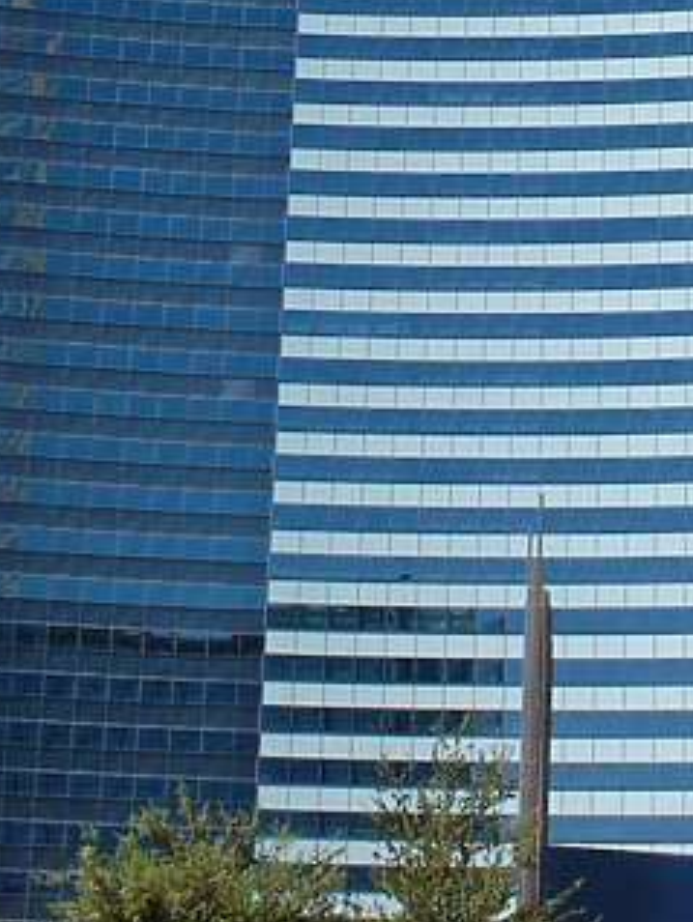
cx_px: 542
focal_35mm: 114
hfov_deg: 13.0
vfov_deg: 16.7
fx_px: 3039
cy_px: -78
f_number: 9
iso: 200
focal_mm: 28
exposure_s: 1/320
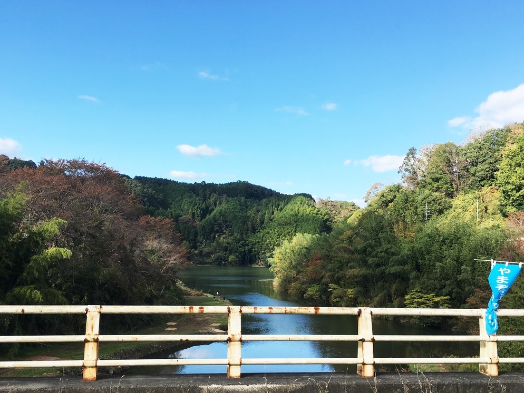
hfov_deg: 52.6
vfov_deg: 40.7
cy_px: 218
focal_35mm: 35
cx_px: 242
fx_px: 530
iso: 25
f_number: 2.2
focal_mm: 4.15
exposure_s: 1/884
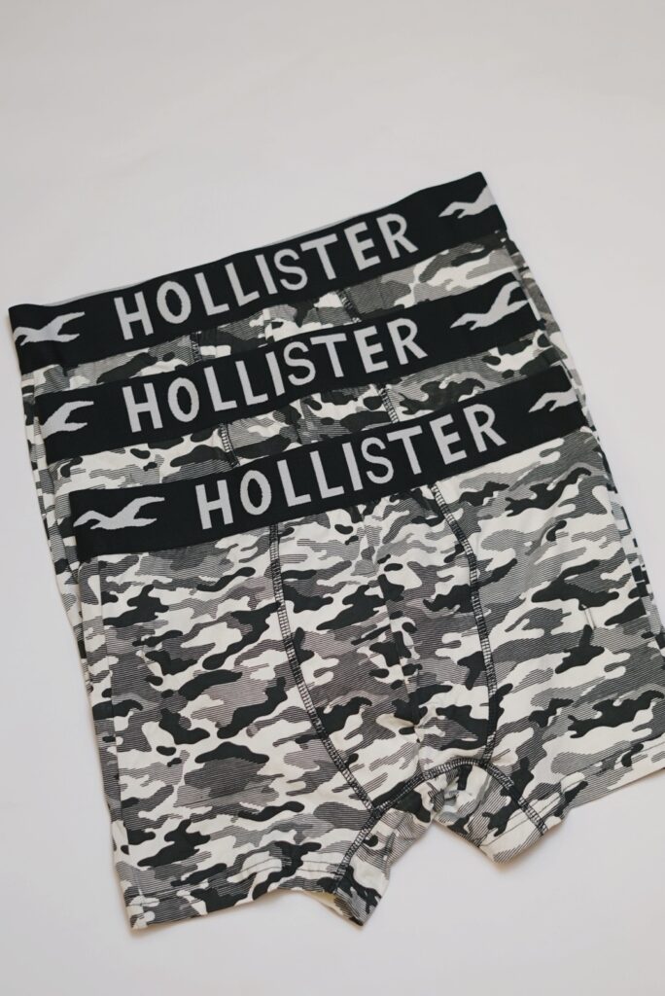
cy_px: 498
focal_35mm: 75
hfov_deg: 18.2
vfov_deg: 27.0
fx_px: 2075
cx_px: 332
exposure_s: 1/160
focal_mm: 50
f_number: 2.2
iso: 500
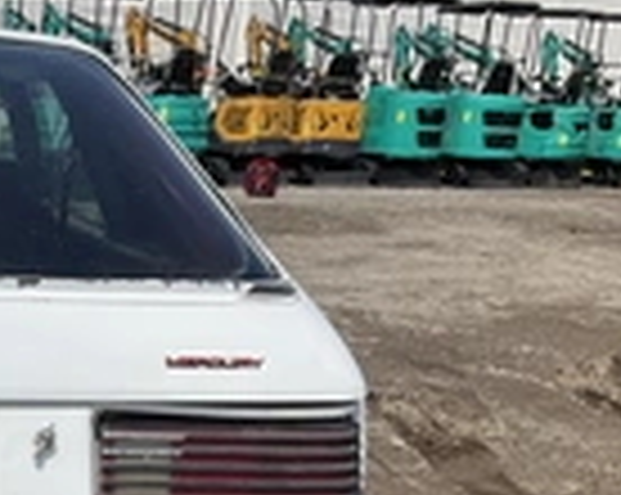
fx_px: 1505
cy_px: 464
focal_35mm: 82
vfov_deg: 18.3
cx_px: -198
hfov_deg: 21.1
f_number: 1.8
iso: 25
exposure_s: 1/4065
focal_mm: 3
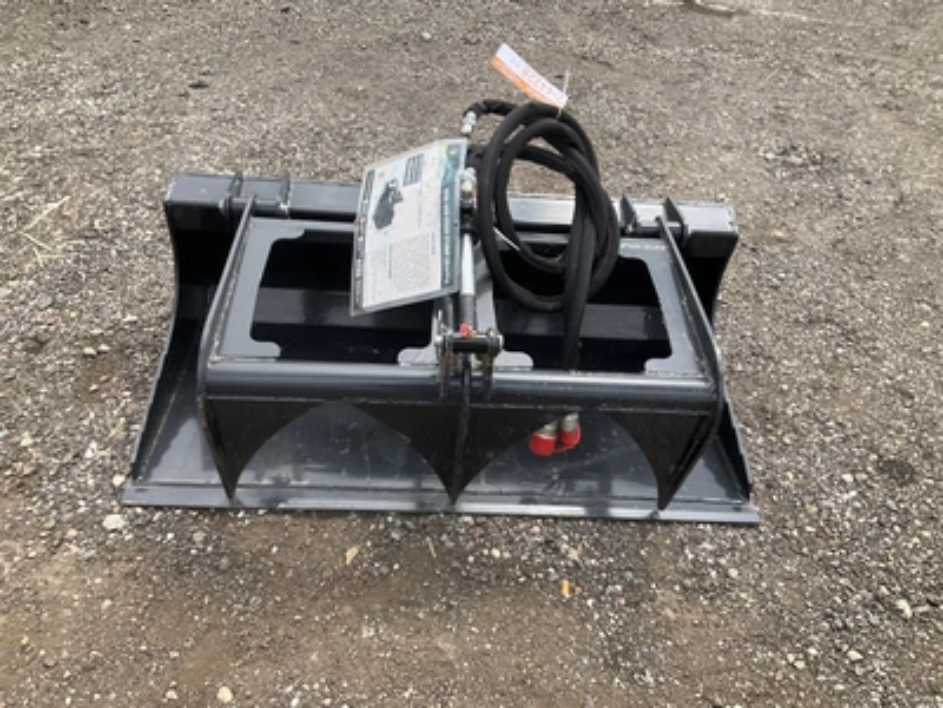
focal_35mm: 29
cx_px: 472
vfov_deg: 48.2
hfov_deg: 61.7
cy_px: 354
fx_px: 790
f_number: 1.8
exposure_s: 1/855
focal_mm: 3
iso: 25
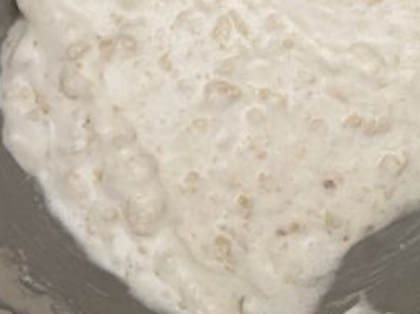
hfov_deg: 27.9
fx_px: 825
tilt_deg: -81.1
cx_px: 343
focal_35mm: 68
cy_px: 0
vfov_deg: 20.9
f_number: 1.8
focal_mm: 4.25
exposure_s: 1/60
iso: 400
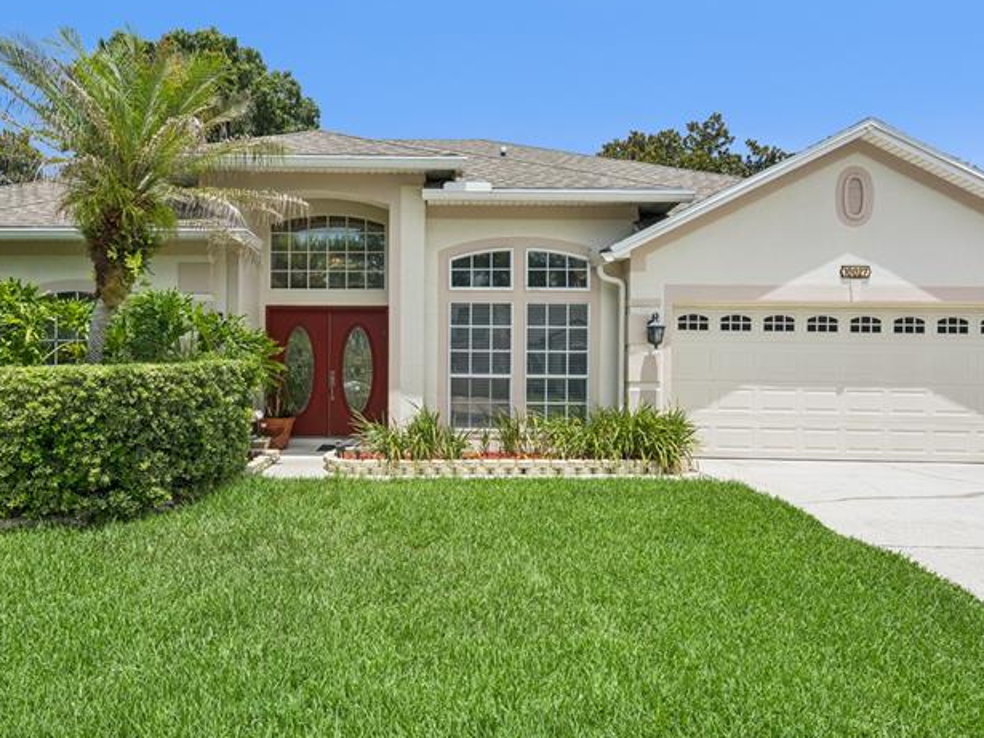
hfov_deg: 71.1
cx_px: 411
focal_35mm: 24
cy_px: 375
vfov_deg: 56.8
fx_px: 682
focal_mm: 15
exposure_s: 1/500
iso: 200
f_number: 9
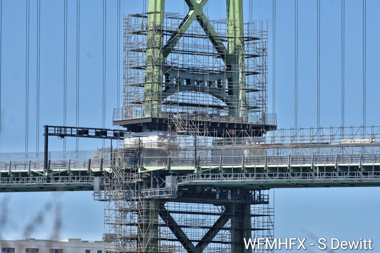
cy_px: 126
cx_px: 190
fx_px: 3800
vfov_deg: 3.8
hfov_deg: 5.7
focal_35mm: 360
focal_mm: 240
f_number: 8
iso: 500
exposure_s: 1/2000
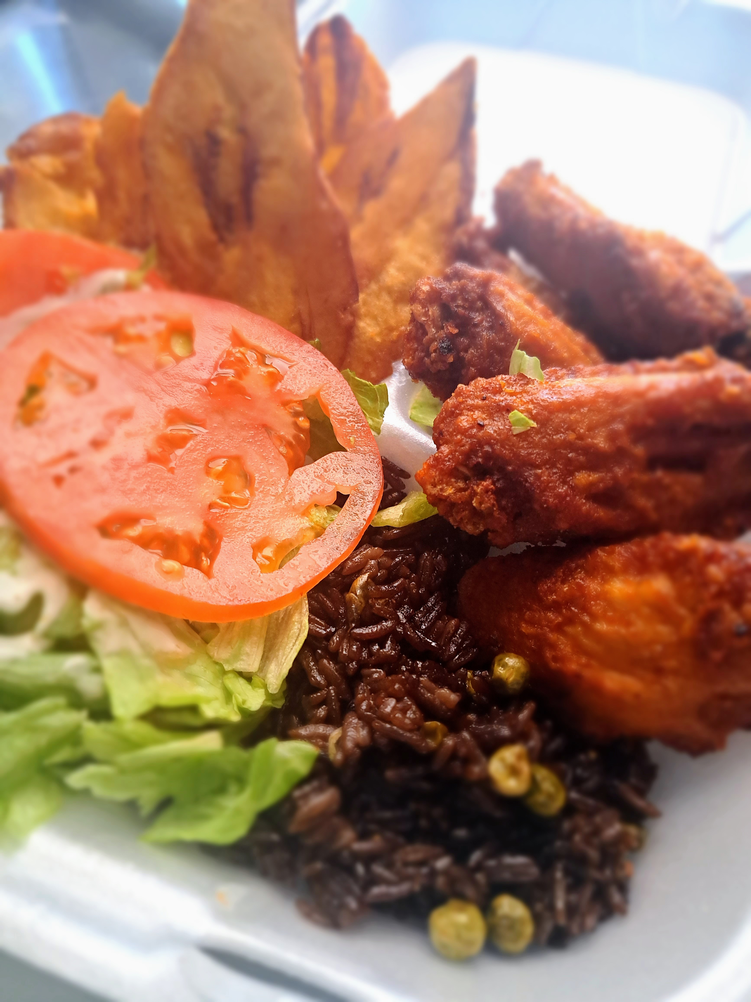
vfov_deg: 71.6
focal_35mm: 24
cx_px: 376
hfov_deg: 56.8
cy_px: 501
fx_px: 694
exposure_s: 1/60
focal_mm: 5.23
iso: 64
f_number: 1.8
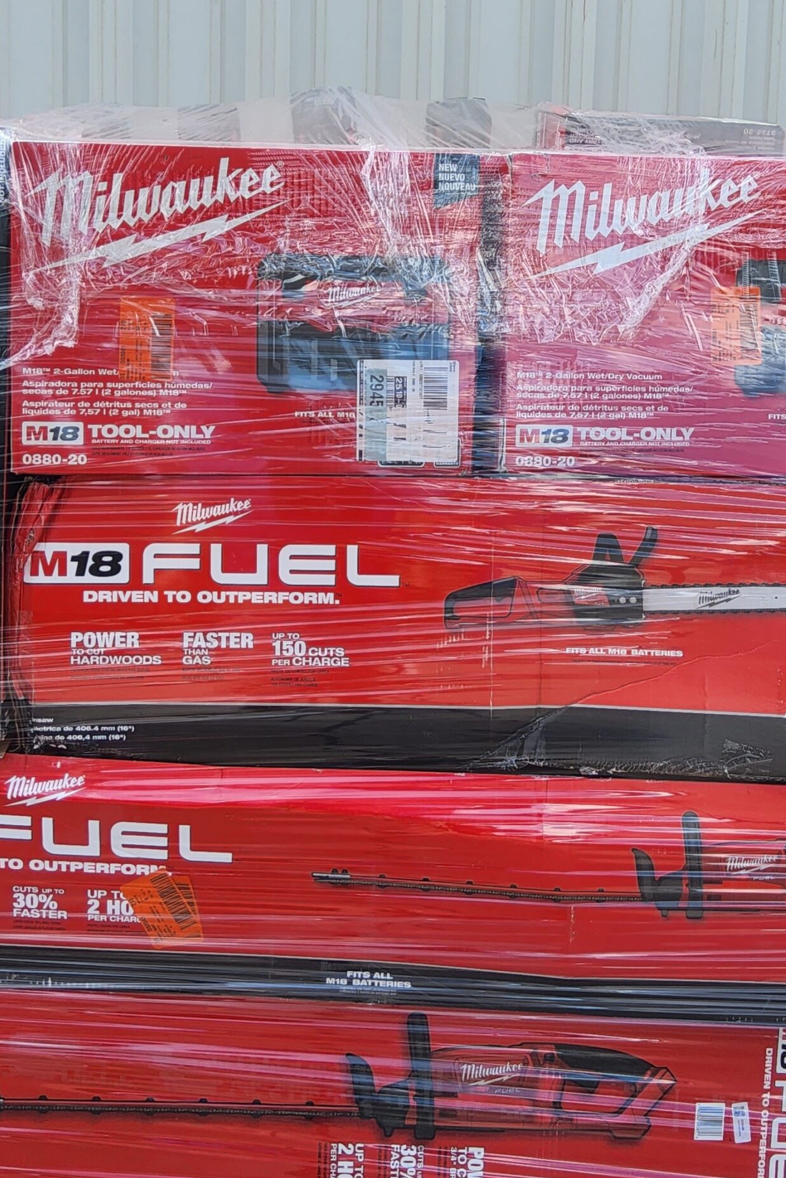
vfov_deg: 52.8
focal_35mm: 36
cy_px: 476
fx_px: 1179
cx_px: 387
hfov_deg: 36.9
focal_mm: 3.08
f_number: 2
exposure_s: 1/345
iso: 32
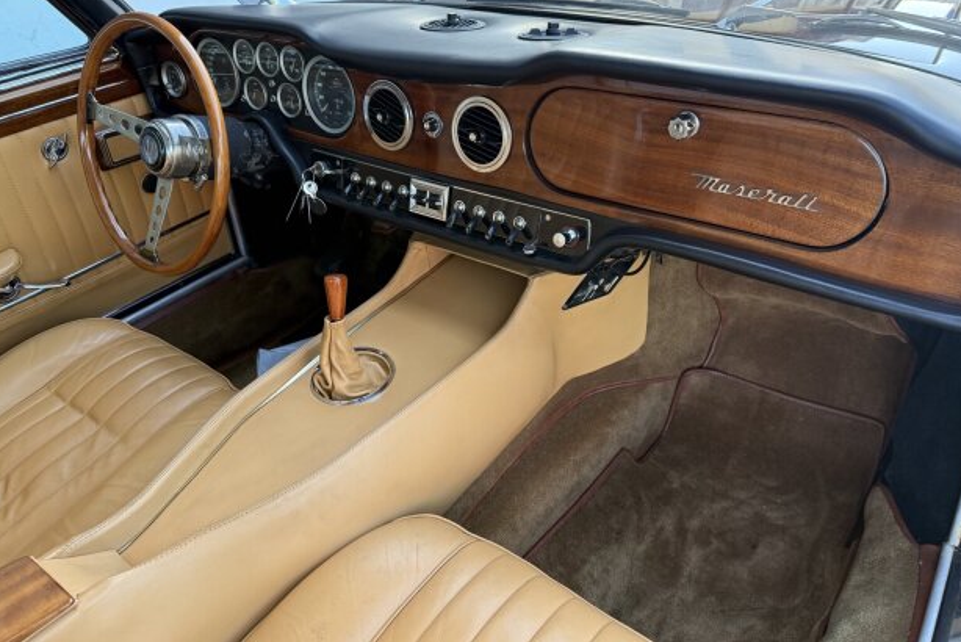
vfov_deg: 49.5
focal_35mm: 26
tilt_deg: -33.1
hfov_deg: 69.3
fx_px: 694
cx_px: 496
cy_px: 293
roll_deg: +4.5
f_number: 1.78
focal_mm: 6.76
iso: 200
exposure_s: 1/243
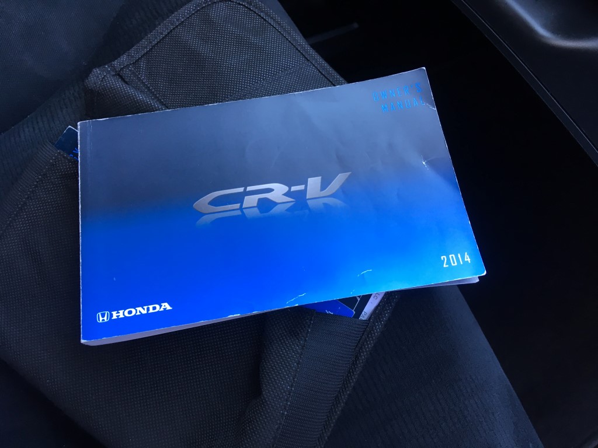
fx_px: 501
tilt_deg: -68.3
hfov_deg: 61.7
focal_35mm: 29
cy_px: 224
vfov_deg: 48.2
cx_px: 299
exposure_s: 1/30
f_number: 2.2
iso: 50
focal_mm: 4.15
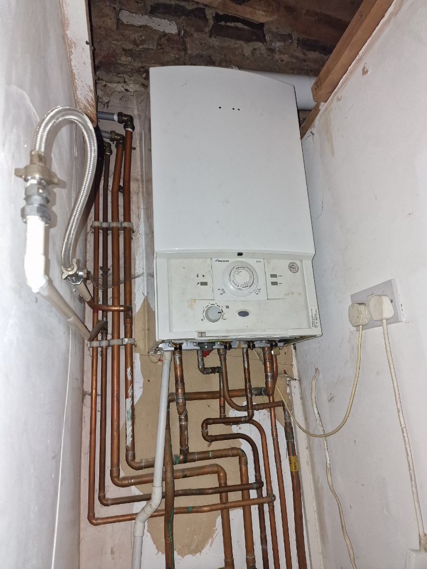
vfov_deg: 73.9
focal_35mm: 23
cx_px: 214
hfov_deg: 58.9
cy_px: 284
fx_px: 378
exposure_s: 1/43
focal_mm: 6.4
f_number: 1.8
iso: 80
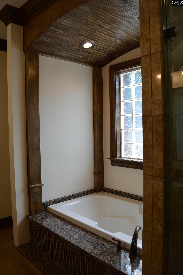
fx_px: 206
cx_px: 92
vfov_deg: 67.4
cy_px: 138
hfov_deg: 47.8
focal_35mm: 27
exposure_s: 1/125
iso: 250
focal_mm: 18
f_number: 5.6
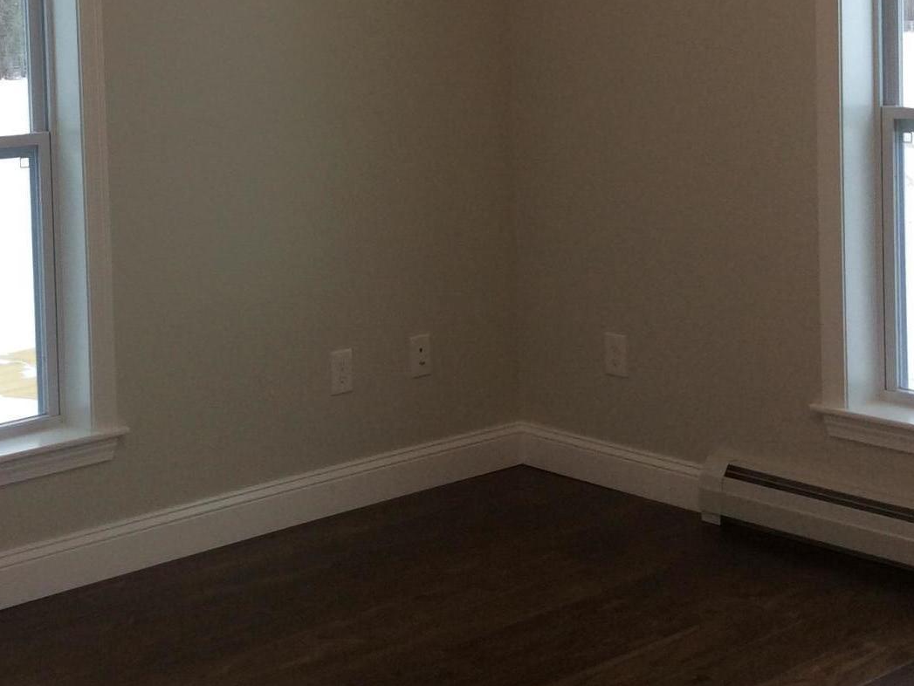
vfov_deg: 23.5
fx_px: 1611
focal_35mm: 61
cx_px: 316
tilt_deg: -3.3
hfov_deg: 31.5
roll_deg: +1.4
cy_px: 86
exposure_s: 1/30
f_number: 2.4
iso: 32
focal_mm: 3.3
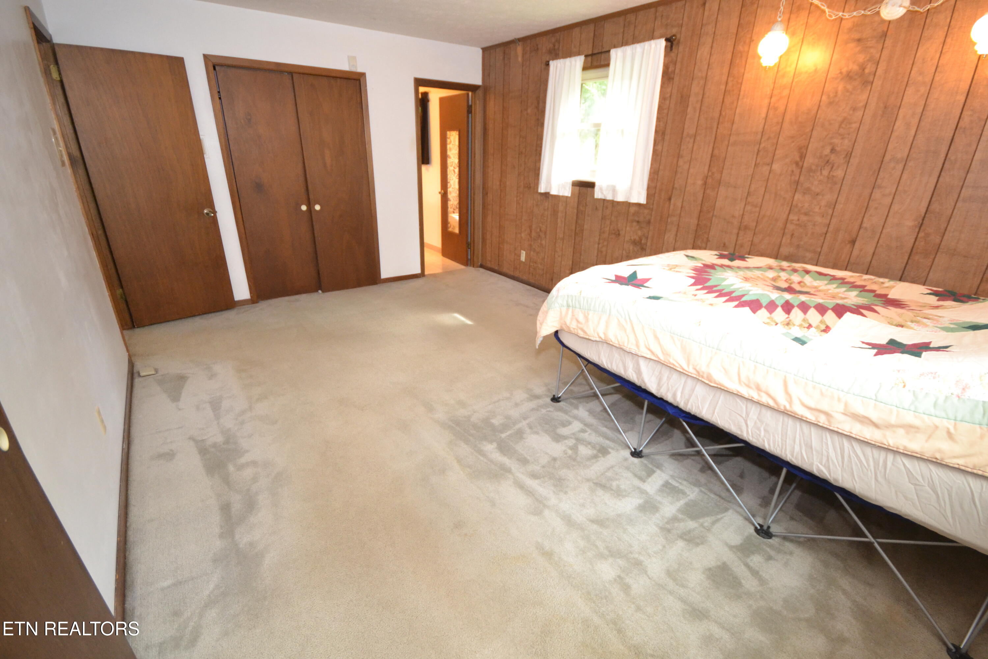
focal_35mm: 15
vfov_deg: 77.3
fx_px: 412
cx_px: 494
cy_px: 330
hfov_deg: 100.4
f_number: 4
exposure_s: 1/60
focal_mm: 10
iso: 2000
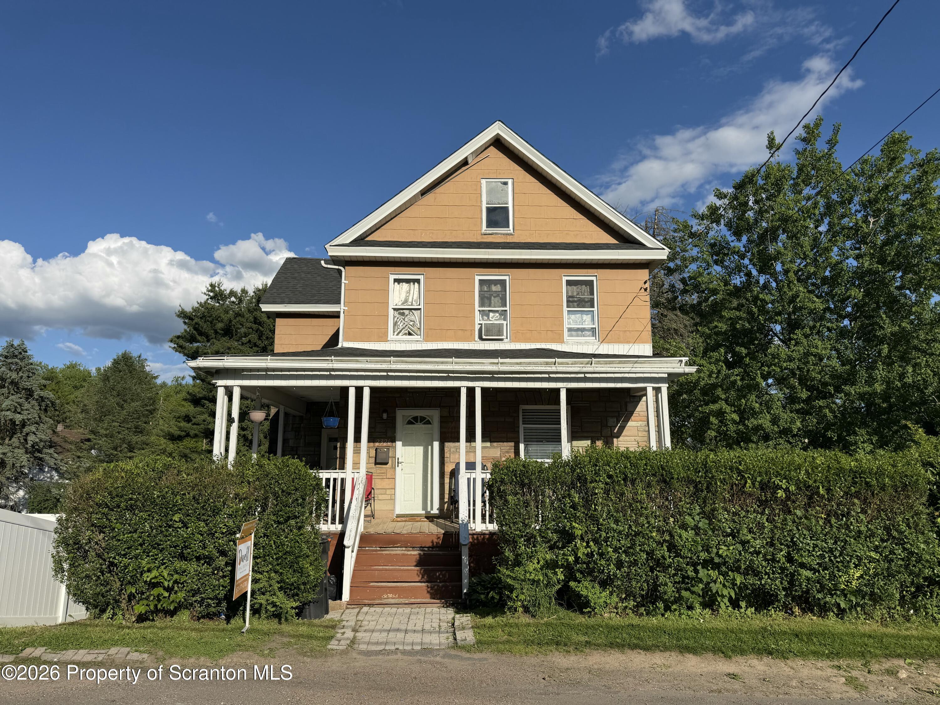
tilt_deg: +10.9
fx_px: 652
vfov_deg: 56.8
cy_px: 352
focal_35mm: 24
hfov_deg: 71.6
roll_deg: -0.3
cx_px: 470
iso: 80
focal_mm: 6.76
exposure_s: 1/6711
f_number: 1.78
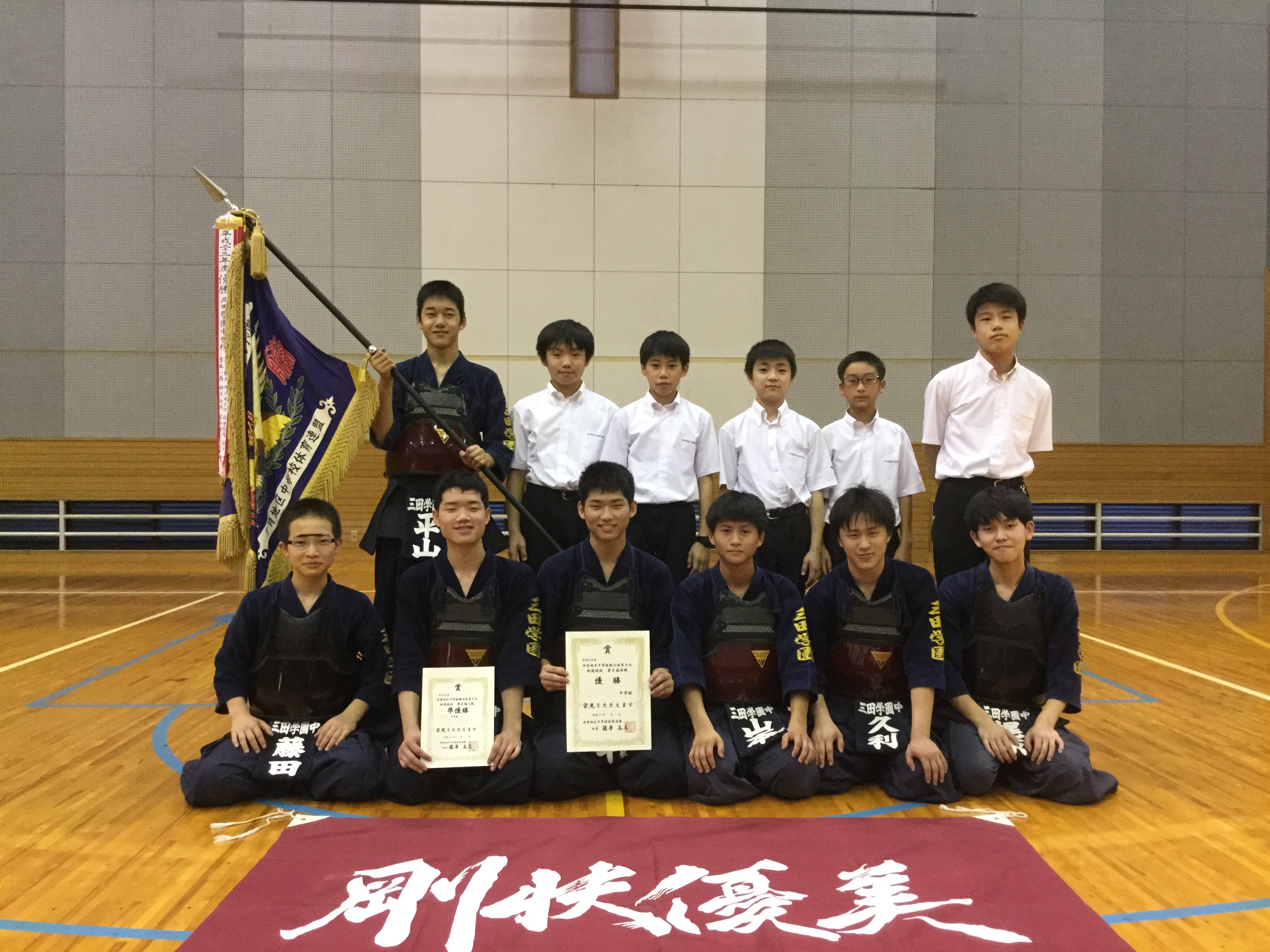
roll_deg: -0.3
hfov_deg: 58.4
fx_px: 1137
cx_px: 635
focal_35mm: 31
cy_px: 476
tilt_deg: -1.3
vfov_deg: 45.4
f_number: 2.4
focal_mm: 3.3
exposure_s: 1/30
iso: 160
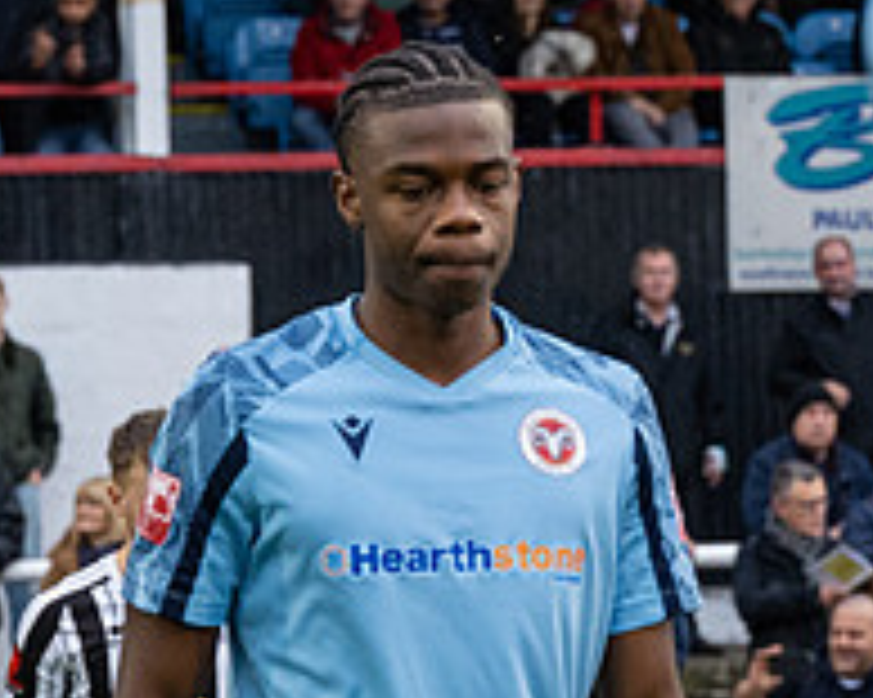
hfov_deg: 6.1
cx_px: 228
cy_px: 1138
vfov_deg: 4.8
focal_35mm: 316
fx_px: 8161
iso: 2000
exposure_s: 1/500
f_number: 4
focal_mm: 70
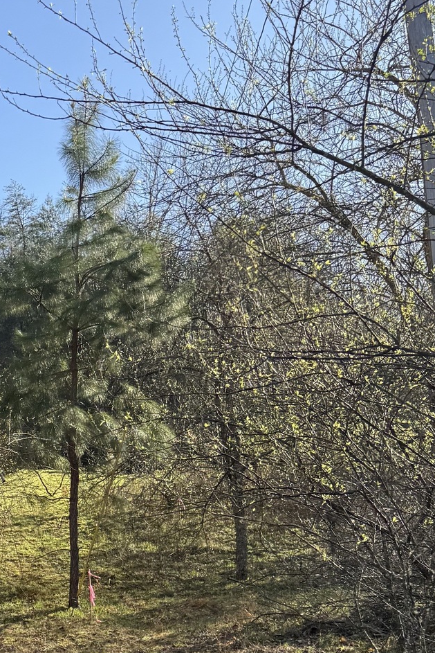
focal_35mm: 61
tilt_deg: +6.7
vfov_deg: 32.1
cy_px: 512
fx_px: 1105
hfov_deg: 21.3
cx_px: -21
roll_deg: +2.9
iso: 80
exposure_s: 1/1211
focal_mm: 6.76
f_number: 1.78
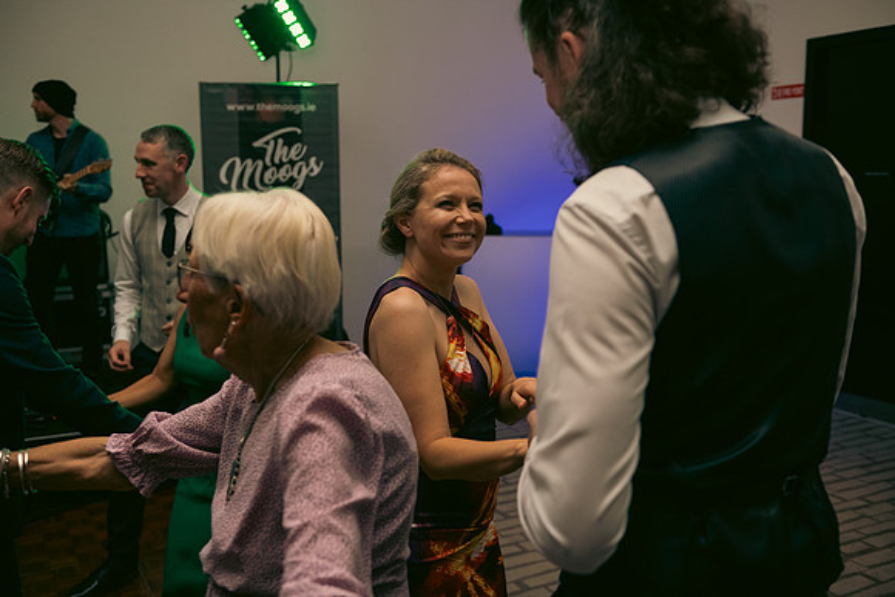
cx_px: 448
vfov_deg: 36.9
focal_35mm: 36
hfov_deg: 53.1
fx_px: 895
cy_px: 298
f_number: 3.5
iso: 800
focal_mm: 36
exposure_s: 1/160
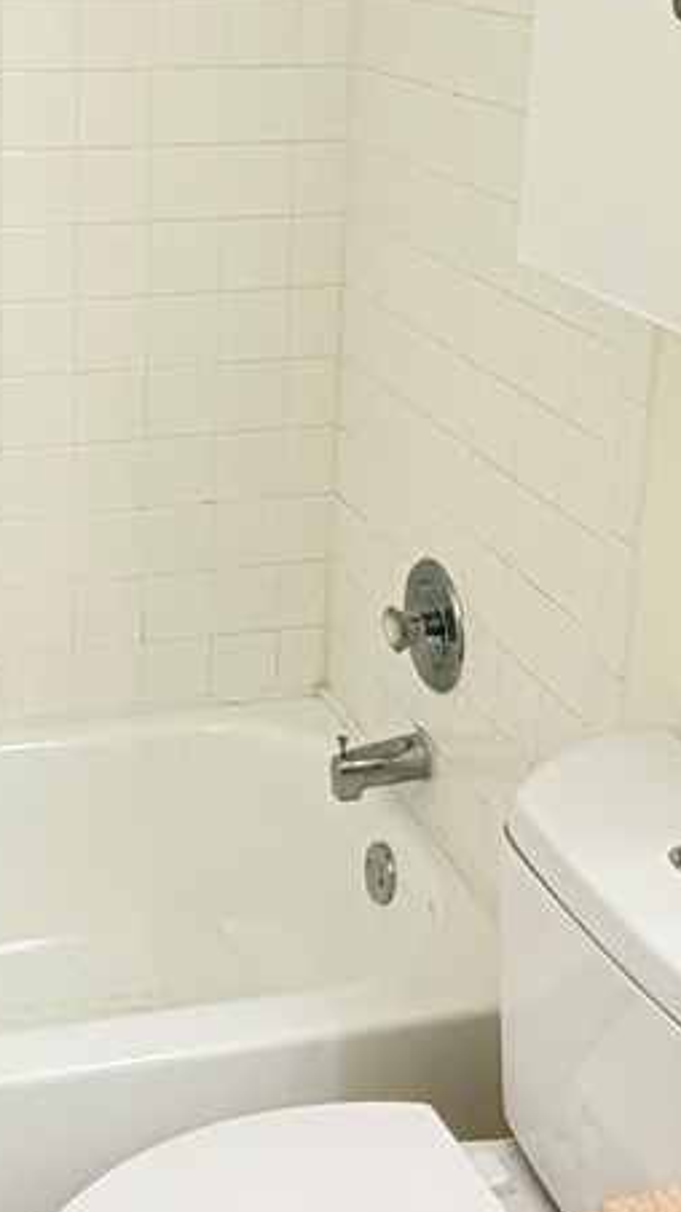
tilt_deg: -14.2
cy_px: 290
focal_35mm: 54
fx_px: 1735
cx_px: 88
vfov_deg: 37.5
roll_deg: +0.1
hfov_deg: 21.8
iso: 250
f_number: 2.2
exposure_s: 1/120
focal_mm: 2.22
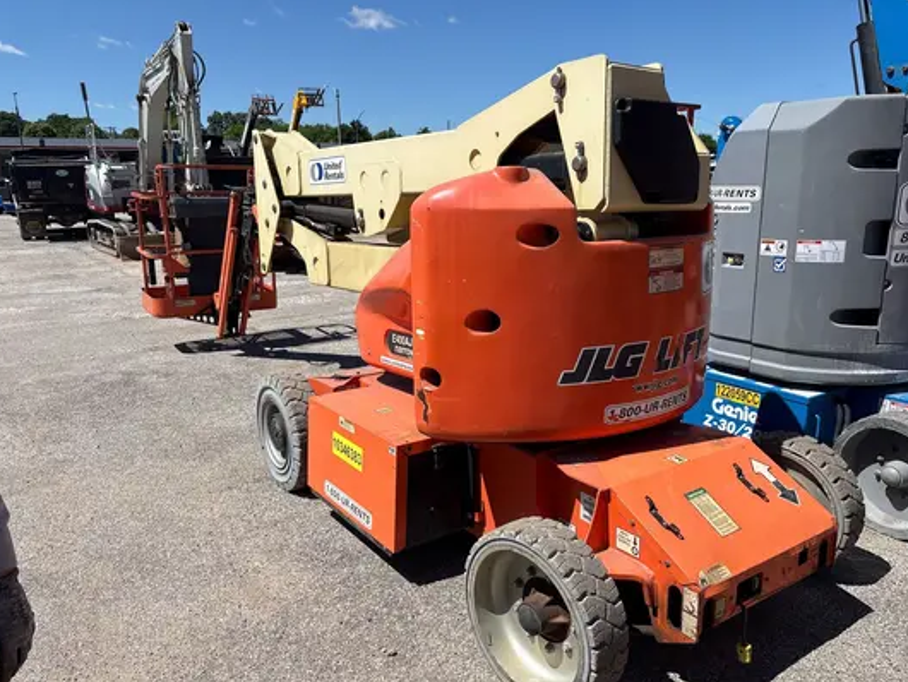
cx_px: 459
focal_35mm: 27
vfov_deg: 51.4
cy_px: 352
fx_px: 709
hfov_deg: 65.3
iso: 50
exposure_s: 1/4329
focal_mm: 5.96
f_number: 1.6
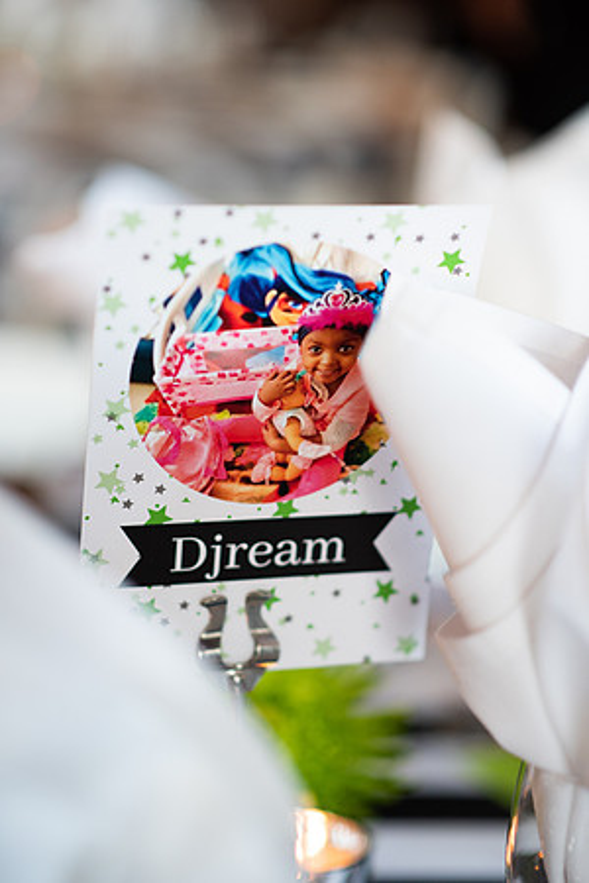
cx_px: 294
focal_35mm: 85
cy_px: 442
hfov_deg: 16.1
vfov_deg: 23.9
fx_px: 2086
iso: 800
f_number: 2
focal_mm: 85
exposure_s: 1/200
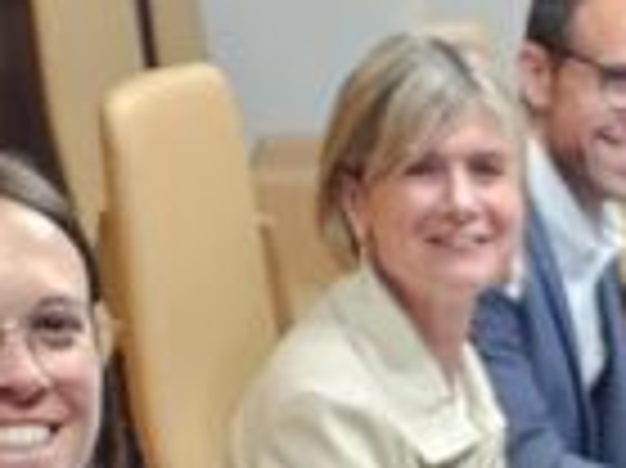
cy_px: 356
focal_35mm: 127
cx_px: 1468
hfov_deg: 12.5
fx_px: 2295
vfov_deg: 11.6
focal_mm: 6.3
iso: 640
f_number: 1.7
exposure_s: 1/101
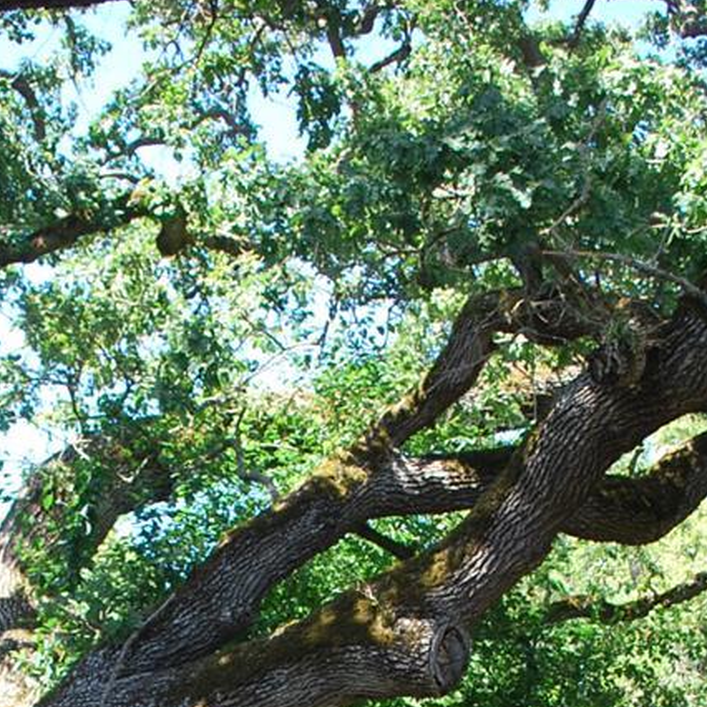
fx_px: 1872
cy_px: 914
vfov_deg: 19.7
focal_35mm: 81
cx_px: 220
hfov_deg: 21.3
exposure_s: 1/125
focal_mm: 18
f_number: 5.6
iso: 140
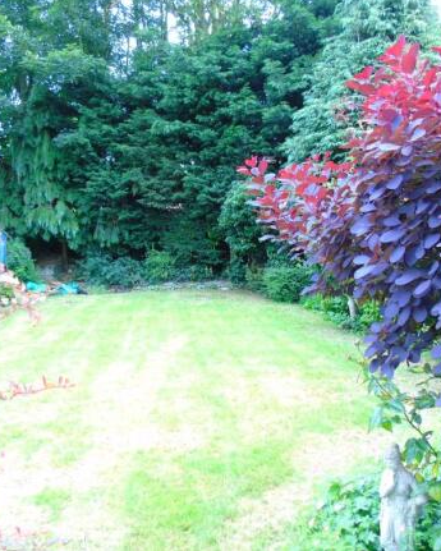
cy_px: 273
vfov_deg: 54.2
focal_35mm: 33
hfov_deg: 44.5
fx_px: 538
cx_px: 195
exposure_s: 1/40
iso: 80
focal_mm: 4.4
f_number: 3.4
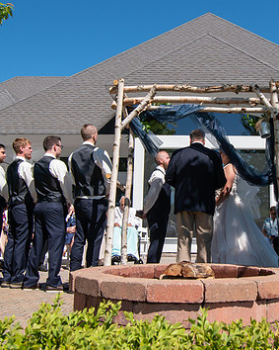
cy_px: 158
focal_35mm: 47
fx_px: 485
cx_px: 196
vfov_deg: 39.5
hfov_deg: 31.7
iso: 200
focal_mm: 20
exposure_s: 1/400
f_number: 10
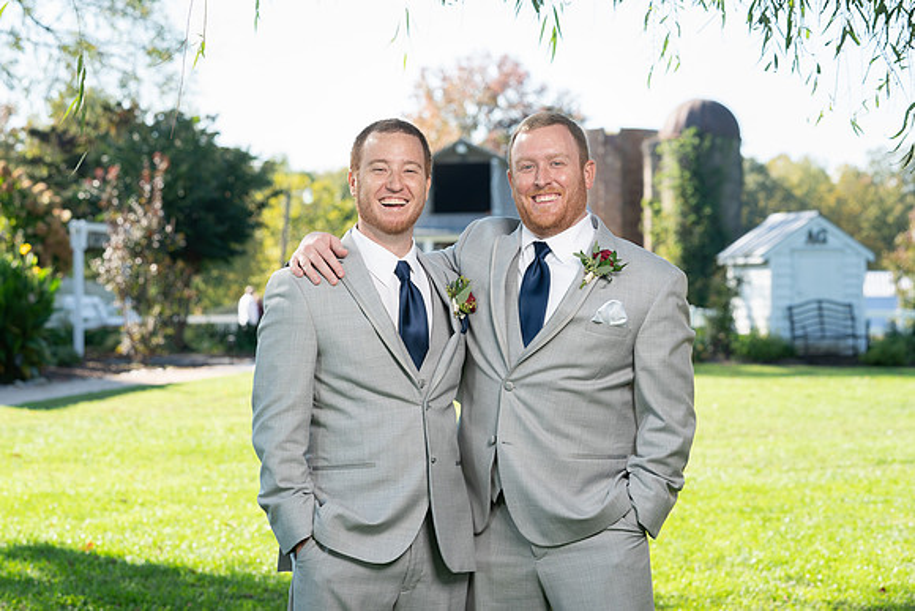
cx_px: 416
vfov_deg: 14.5
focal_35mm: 94
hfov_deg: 21.6
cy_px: 283
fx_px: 2401
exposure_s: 1/200
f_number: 5.6
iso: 200
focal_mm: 86
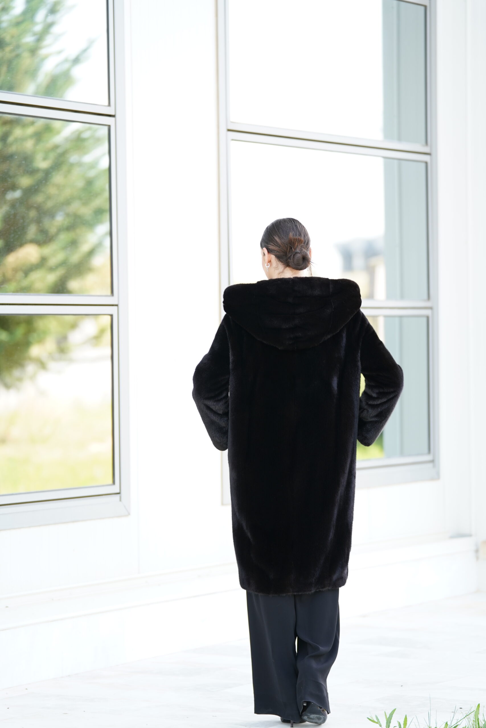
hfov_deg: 11.1
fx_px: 2510
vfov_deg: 16.5
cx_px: 243
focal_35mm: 124
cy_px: 364
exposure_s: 1/250
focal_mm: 124
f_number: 2.8
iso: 250
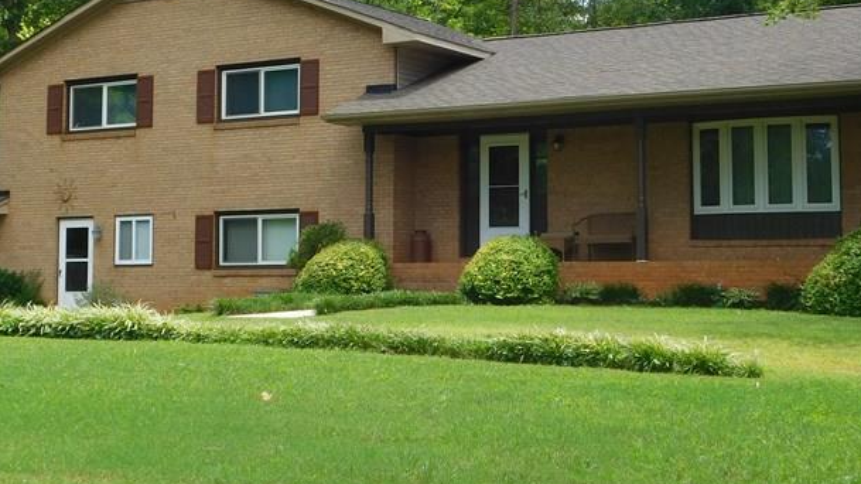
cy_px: 140
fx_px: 1506
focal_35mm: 66
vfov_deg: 18.2
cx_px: 428
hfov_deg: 31.9
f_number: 3.5
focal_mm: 6.3
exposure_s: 1/320
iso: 125
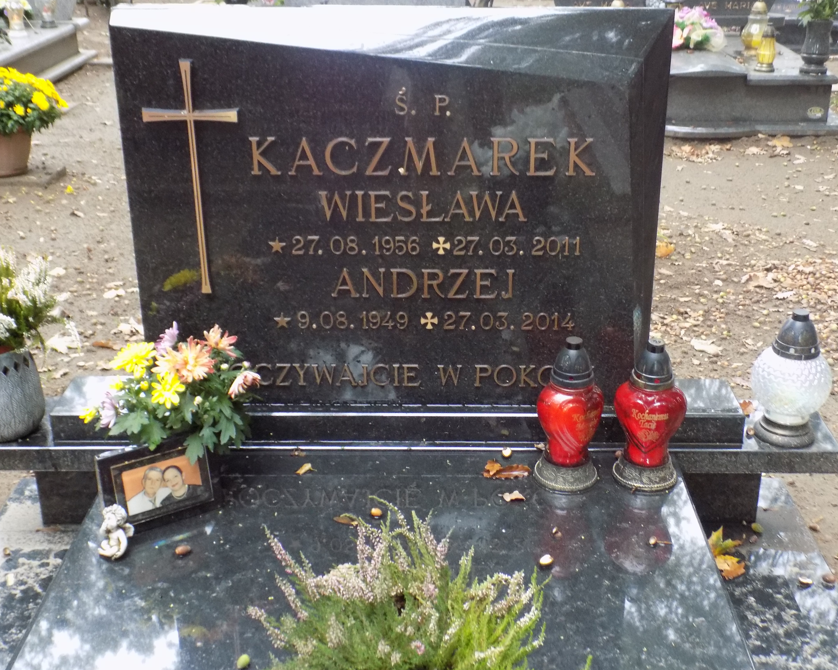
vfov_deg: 34.9
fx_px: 1066
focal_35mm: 43
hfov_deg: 42.9
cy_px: 336
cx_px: 424
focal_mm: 7.3
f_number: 3.6
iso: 400
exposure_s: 1/13
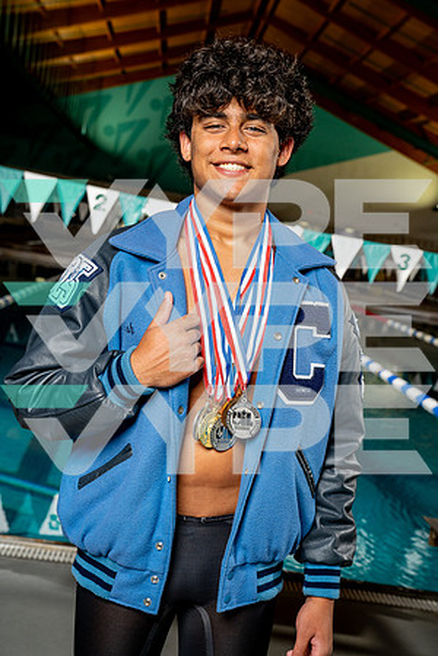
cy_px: 328
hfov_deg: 28.1
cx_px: 219
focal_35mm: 48
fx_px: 876
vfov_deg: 41.1
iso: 640
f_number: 5.6
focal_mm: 48
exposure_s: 1/250
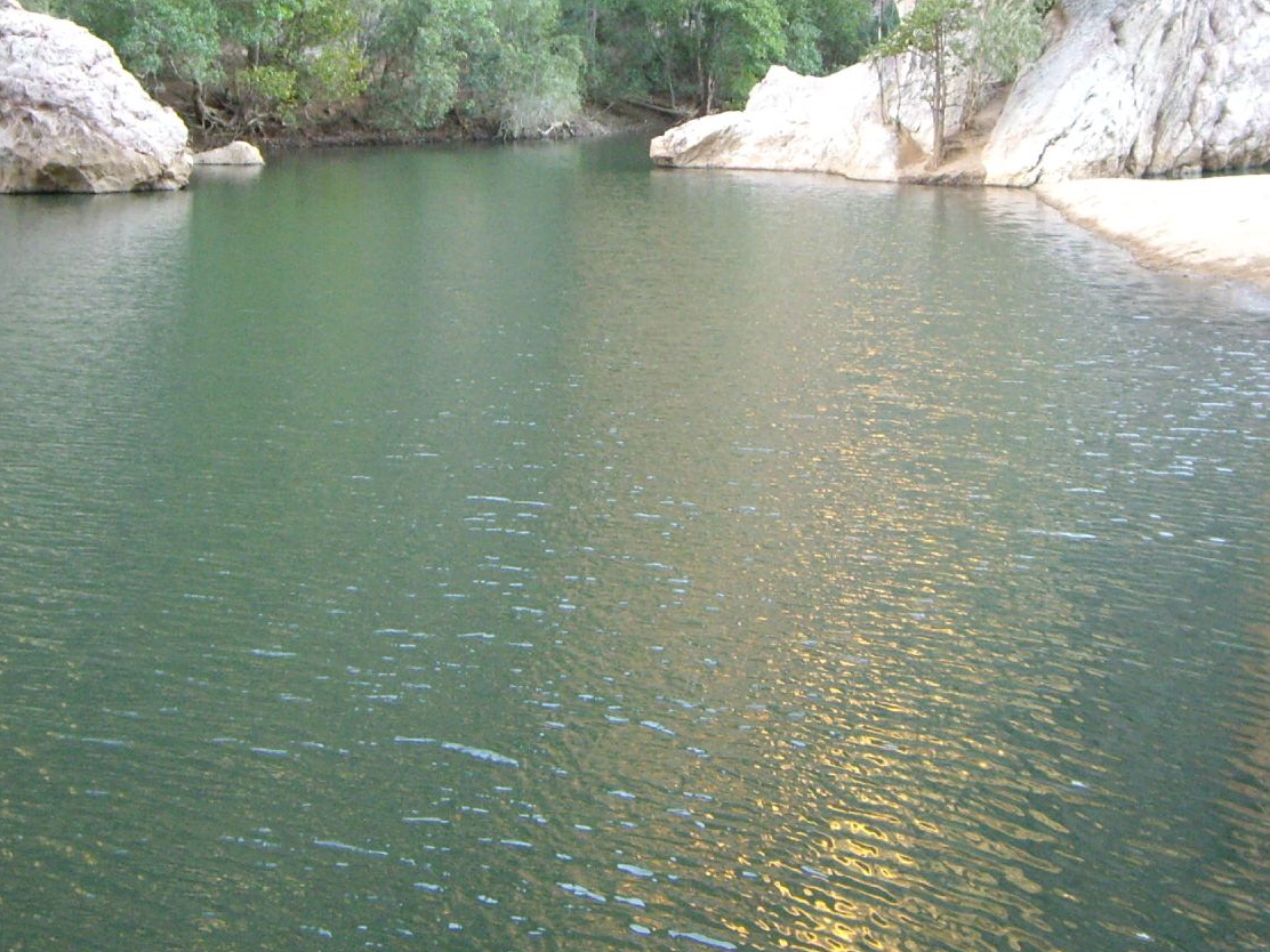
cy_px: 160
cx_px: 646
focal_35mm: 70
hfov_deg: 27.8
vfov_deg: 20.7
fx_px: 2568
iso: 200
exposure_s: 1/40
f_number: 2.7
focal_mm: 6.2
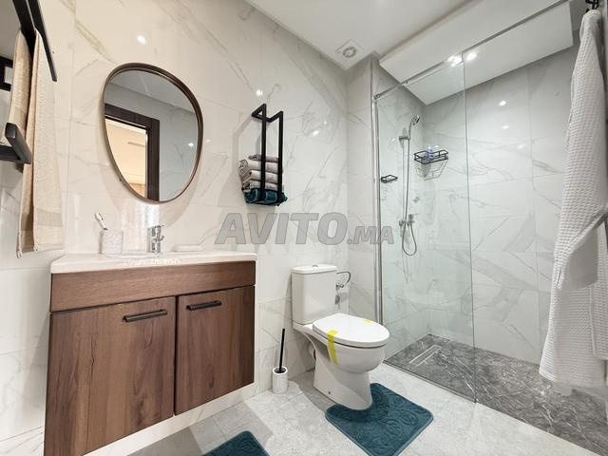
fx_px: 246
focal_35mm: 14
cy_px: 228
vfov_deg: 85.7
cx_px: 304
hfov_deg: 102.1
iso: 500
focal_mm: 2.22
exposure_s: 1/100
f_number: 2.2
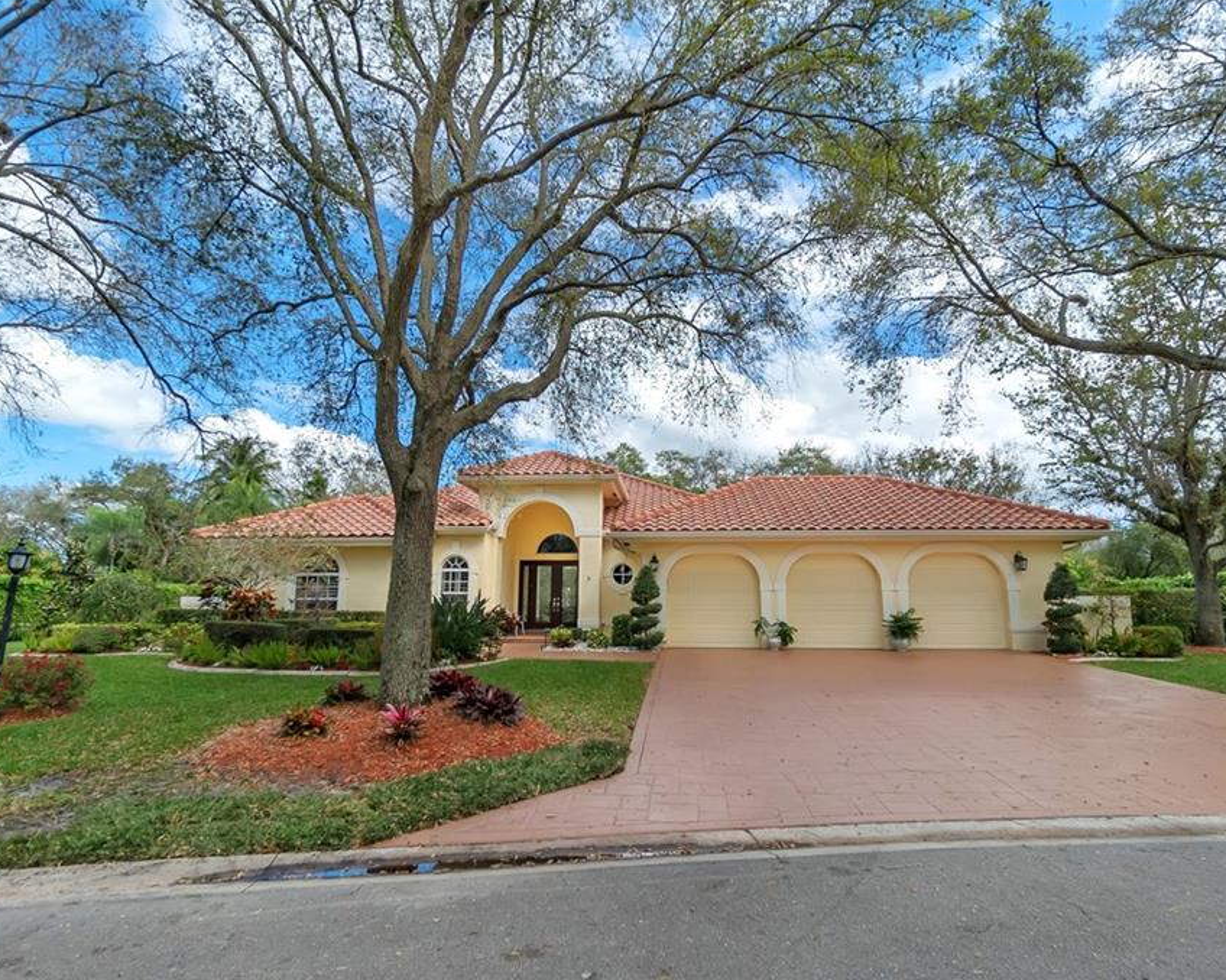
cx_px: 627
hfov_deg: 89.6
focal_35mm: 17
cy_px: 491
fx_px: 617
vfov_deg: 77.0
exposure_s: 1/800
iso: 320
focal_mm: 10
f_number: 4.5
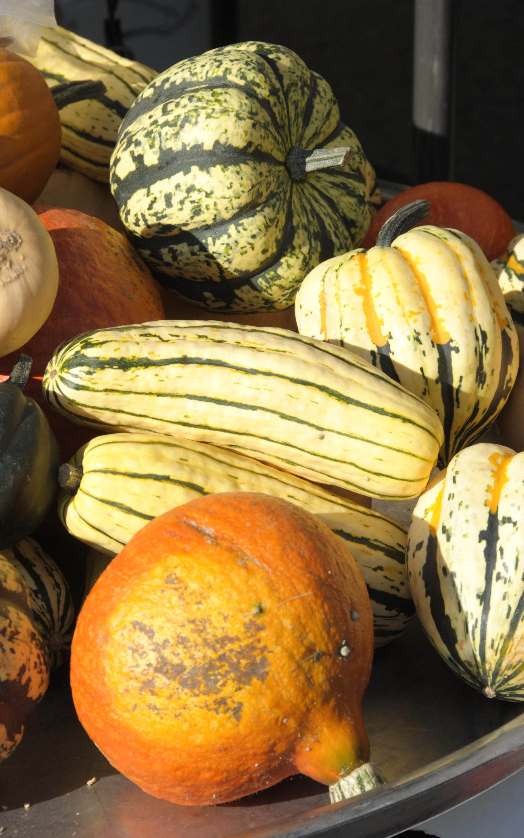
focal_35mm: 162
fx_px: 3691
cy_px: 419
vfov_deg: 13.0
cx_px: 249
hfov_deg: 8.1
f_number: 11
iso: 100
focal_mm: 105
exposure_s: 1/125
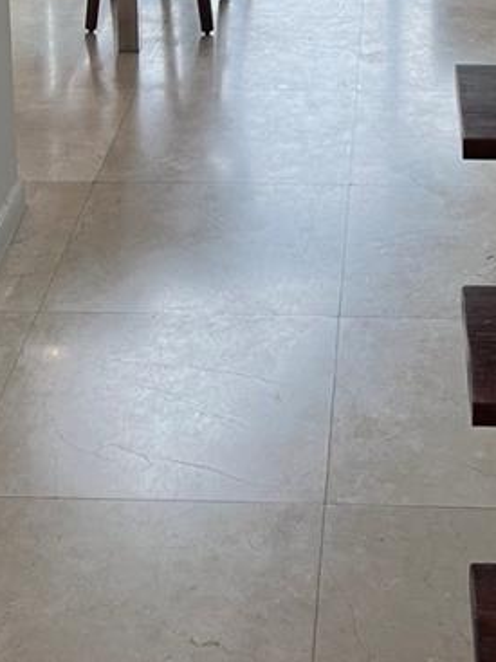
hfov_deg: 17.3
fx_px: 1625
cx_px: 341
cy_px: -146
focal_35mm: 85
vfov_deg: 21.3
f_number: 1.5
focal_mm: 5.7
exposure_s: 1/216
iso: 40
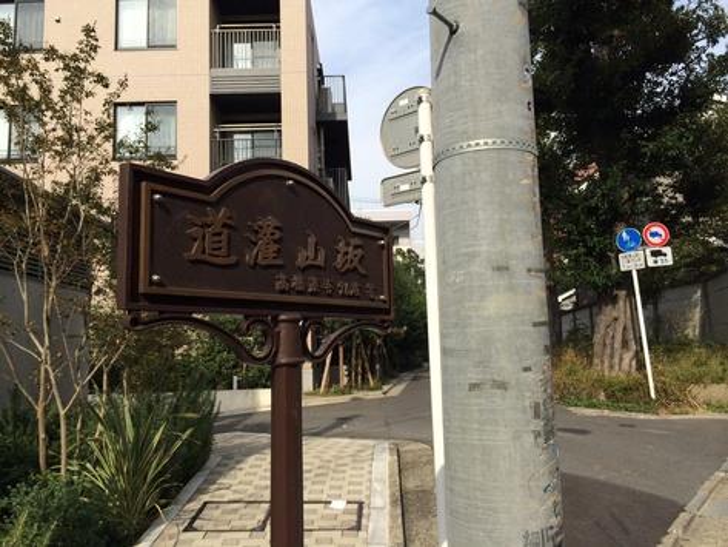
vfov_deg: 46.8
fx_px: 631
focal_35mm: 30
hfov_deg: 60.0
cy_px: 274
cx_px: 364
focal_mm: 4.12
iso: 40
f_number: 2.2
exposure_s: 1/1709
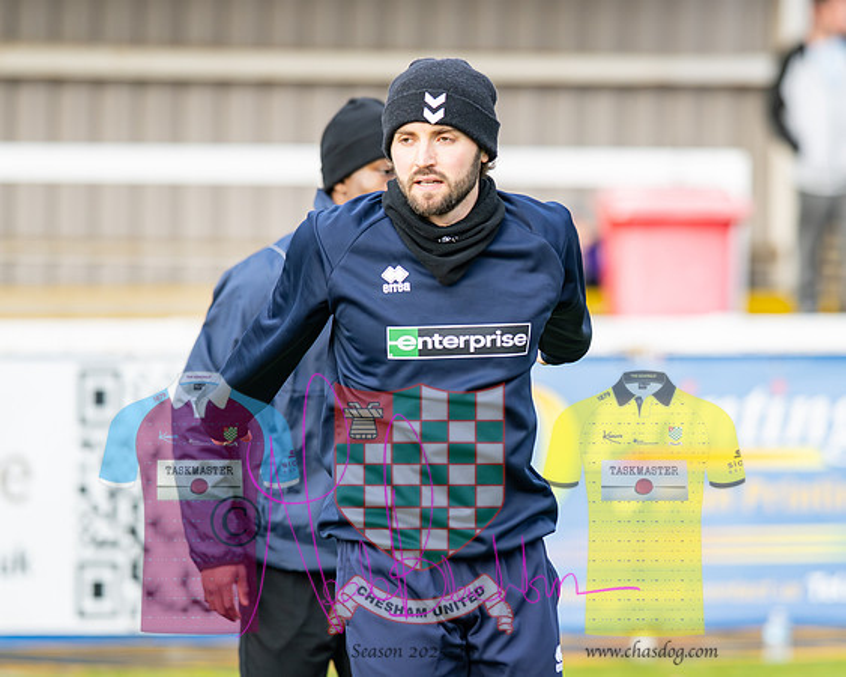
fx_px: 6358
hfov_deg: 7.6
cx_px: 567
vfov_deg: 6.1
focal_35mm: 254
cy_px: 299
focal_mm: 135
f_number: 1.8
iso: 400
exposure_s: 1/3200
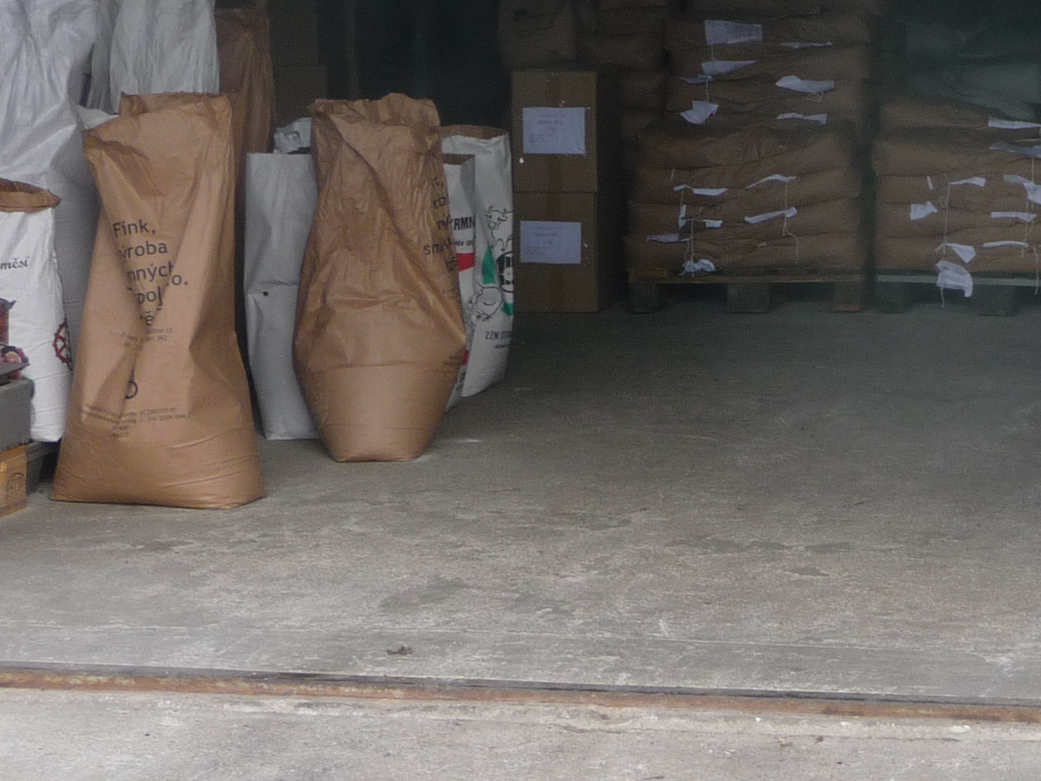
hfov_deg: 17.2
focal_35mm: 111
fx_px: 3339
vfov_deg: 13.2
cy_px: 99
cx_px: 1086
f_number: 4.2
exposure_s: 1/80
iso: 100
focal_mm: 8
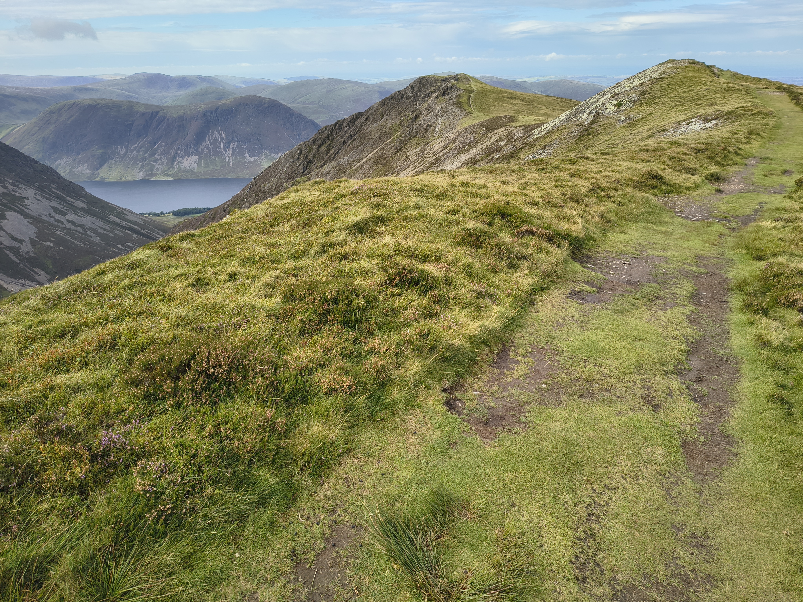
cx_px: 402
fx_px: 534
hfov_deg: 73.9
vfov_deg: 58.9
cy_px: 301
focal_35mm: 23
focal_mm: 5.56
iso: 100
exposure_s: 1/1411
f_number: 1.8
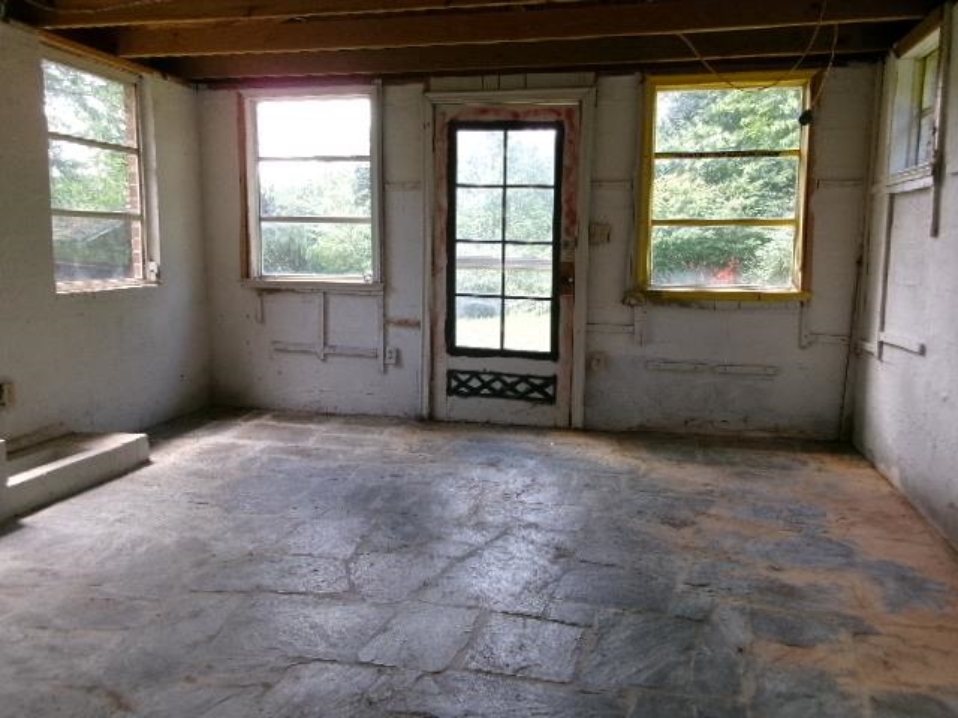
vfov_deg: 49.7
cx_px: 479
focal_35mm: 28
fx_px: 775
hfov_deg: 63.4
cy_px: 359
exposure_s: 1/38
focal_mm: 5.1
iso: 100
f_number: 3.9
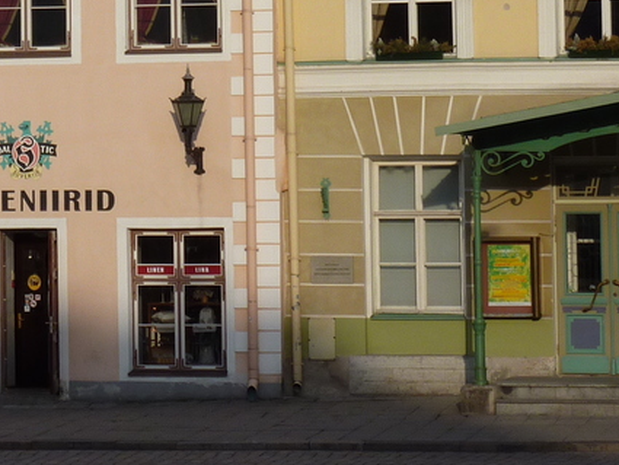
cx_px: -216
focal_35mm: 220
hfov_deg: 8.8
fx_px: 3935
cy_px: -111
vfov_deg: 6.7
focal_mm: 12.8
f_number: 5.6
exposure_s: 1/500
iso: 80
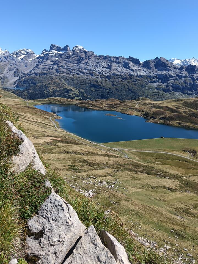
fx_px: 206
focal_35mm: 27
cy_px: 132
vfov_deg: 65.3
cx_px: 99
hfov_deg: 51.4
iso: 100
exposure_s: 1/693
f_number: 1.9
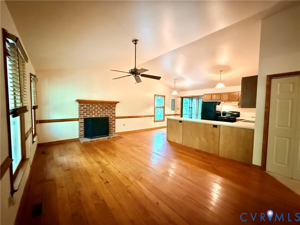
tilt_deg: -2.1
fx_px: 121
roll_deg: -1.2
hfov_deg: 102.1
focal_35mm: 14
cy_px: 112
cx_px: 150
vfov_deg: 85.7
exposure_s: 1/30
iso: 2000
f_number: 2.2
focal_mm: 2.22
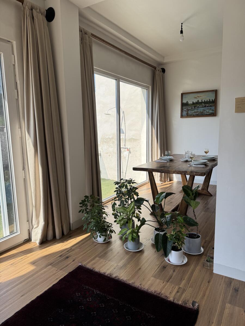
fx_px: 226
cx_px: 122
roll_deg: +1.1
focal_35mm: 24
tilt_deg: -8.1
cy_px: 163
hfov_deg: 56.8
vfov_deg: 71.6
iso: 80
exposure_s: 1/1285
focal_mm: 6.76
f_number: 1.78
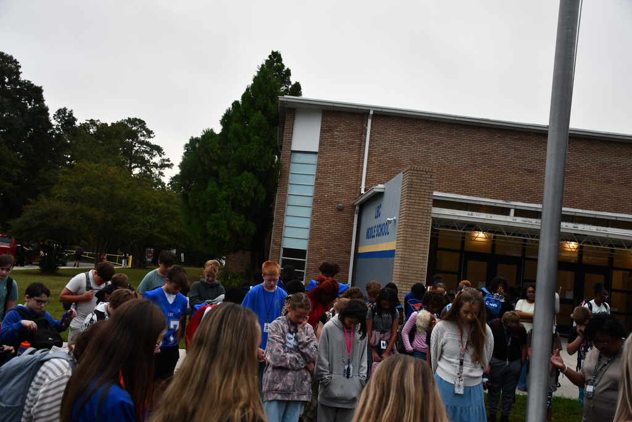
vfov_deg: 36.9
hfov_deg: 53.1
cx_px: 316
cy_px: 211
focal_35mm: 36
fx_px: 632
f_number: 3.8
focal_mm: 24
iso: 800
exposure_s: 1/200
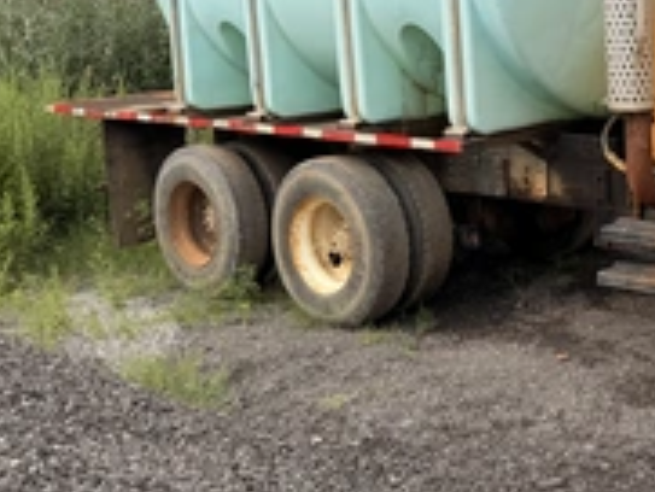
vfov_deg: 27.2
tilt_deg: -6.7
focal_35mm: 53
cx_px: 633
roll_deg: +0.8
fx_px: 1004
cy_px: 119
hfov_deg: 33.5
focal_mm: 6.76
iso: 80
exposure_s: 1/2611
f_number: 1.78
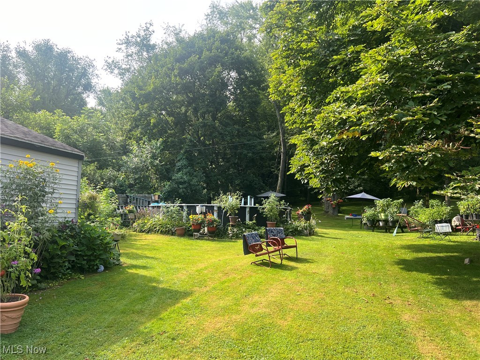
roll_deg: -1.3
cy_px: 180
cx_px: 240
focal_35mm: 26
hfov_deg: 67.3
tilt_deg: +6.2
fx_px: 361
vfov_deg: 53.1
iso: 50
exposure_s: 1/743
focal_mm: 5.7
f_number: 1.5
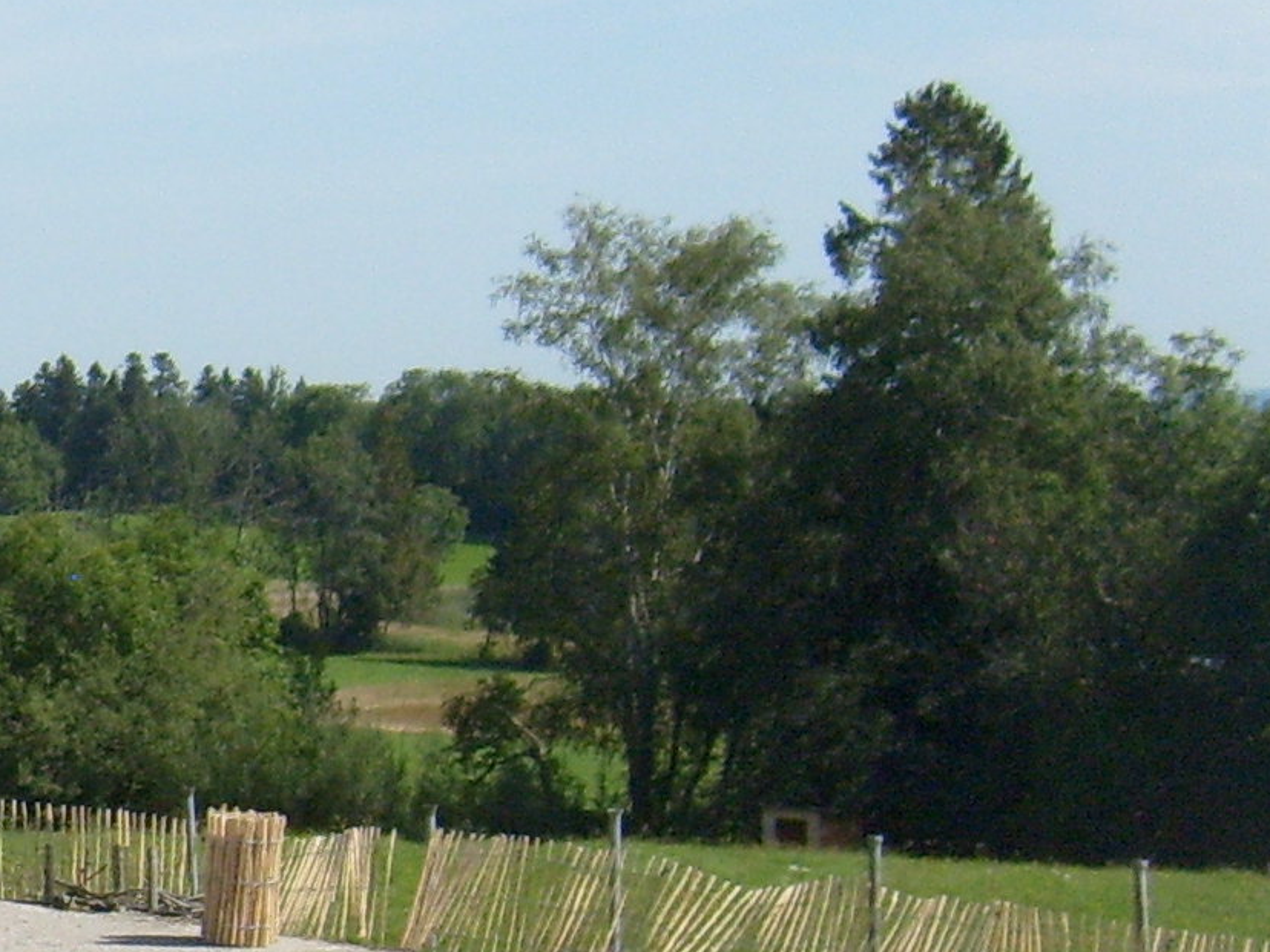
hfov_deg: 15.3
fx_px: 4366
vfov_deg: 12.4
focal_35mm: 119
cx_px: -640
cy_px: 854
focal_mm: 5.8
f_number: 7.1
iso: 80
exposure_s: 1/350
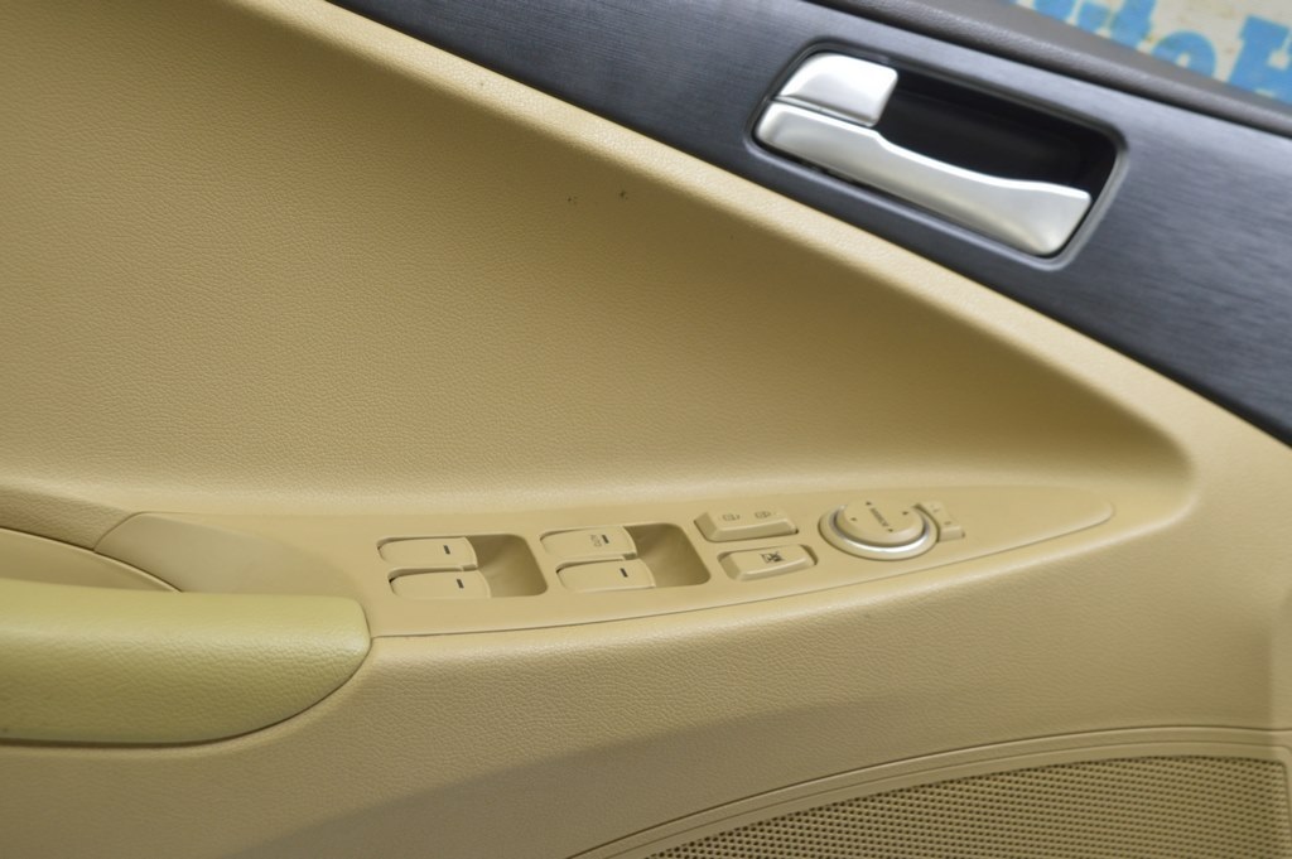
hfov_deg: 37.9
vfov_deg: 25.7
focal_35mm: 52
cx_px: 646
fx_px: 1883
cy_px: 430
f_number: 5.6
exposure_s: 1/20
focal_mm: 35
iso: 400
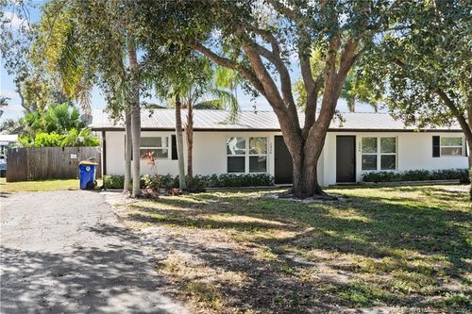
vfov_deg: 37.8
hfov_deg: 54.5
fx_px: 459
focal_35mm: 35
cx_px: 236
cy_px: 157
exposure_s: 1/160
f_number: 10
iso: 1600
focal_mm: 35
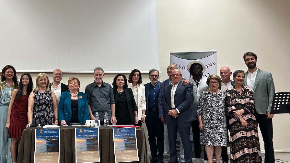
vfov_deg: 31.2
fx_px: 292
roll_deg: +0.4
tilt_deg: +6.6
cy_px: 80
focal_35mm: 38
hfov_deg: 51.9
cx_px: 98
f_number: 1.5
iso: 160
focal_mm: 5.7
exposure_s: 1/50
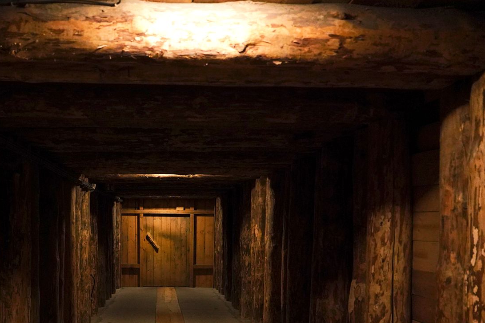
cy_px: 267
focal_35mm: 44
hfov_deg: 43.9
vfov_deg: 29.7
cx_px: 163
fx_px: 593
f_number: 2.8
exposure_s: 1/80
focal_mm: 24
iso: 3200
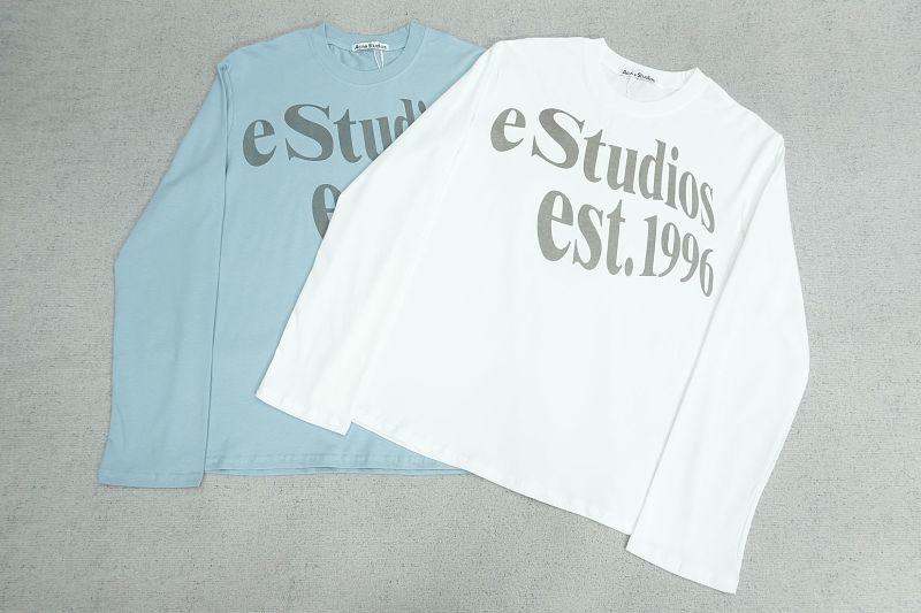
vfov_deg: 53.1
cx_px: 460
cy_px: 306
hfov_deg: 73.8
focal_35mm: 24
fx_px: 614
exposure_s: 1/160
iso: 1000
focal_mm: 16
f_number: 8
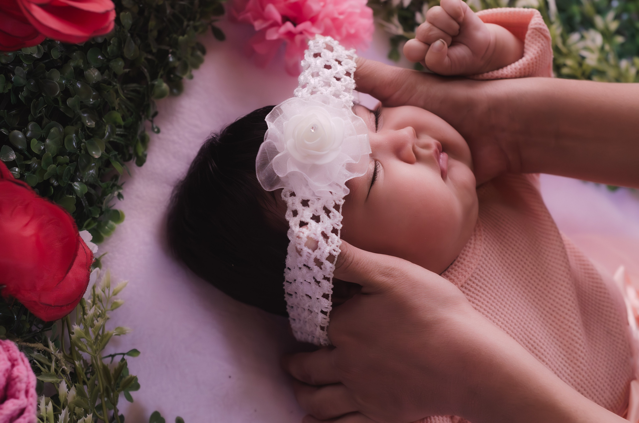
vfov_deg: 18.1
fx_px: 1329
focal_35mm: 75
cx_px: 320
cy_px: 212
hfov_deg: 27.0
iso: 1000
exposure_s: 1/320
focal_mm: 50
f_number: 4
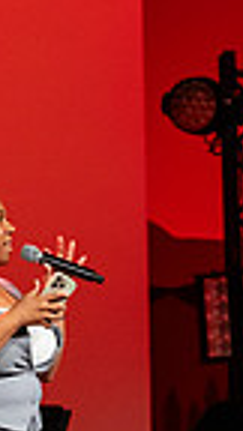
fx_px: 7881
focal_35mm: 688
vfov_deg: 3.1
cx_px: 198
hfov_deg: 1.8
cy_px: 374
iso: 2500
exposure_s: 1/210
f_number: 2.8
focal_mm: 140
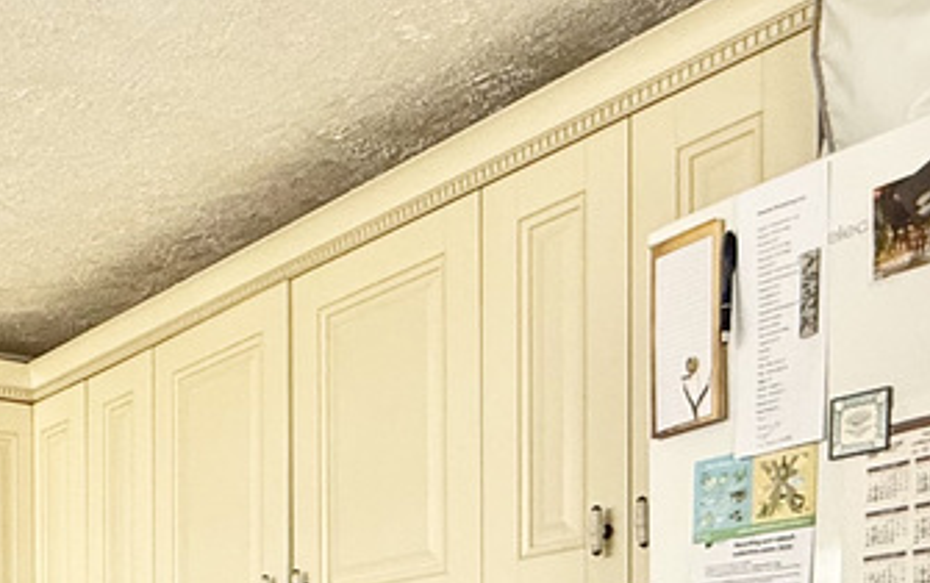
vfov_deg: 19.7
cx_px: 29
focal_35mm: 59
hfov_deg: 32.2
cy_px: 827
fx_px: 1497
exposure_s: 1/99
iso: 250
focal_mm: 2.22
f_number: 2.2
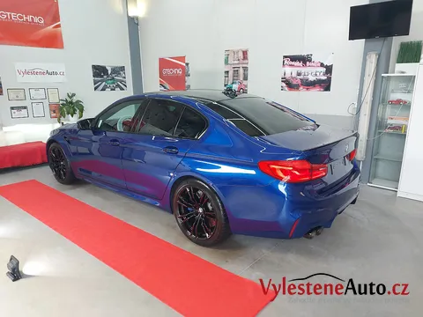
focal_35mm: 24
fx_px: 293
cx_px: 212
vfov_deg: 56.8
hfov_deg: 71.6
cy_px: 158
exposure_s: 1/50
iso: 50
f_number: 1.8
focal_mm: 5.23
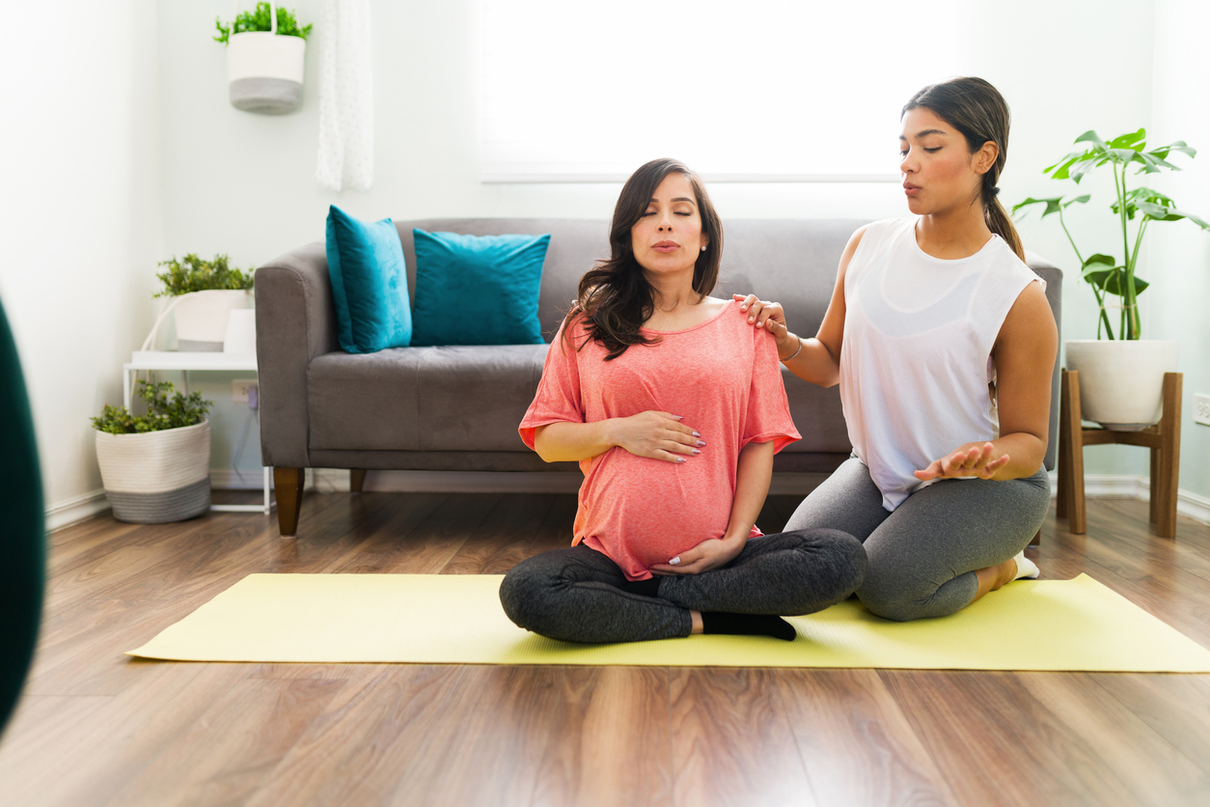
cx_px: 605
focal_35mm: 35
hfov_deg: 54.4
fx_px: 1176
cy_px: 404
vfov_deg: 37.9
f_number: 1.8
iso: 400
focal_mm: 35
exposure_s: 1/125
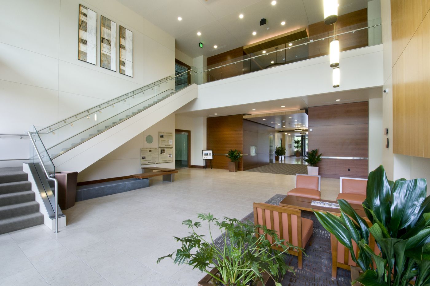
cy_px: 143
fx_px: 179
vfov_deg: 77.2
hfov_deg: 100.5
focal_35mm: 15
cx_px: 215
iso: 400
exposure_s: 1/2
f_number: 18
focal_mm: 10
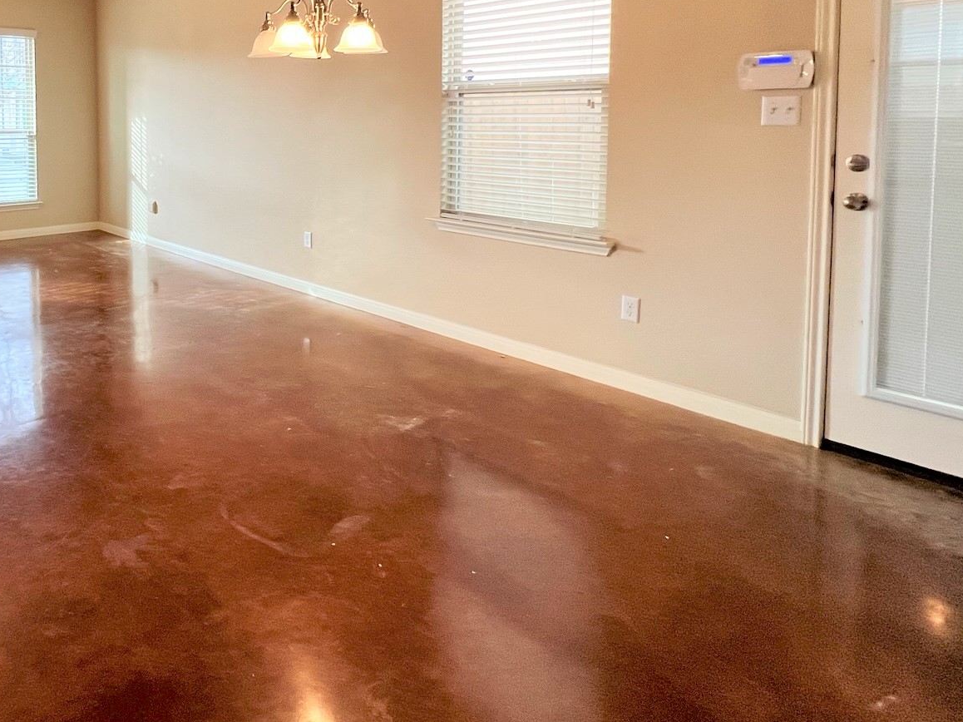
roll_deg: -0.3
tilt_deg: -4.8
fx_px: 640
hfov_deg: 66.3
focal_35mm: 23
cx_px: 175
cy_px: 151
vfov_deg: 55.0
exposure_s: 1/120
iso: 200
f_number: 1.8
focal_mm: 1.57
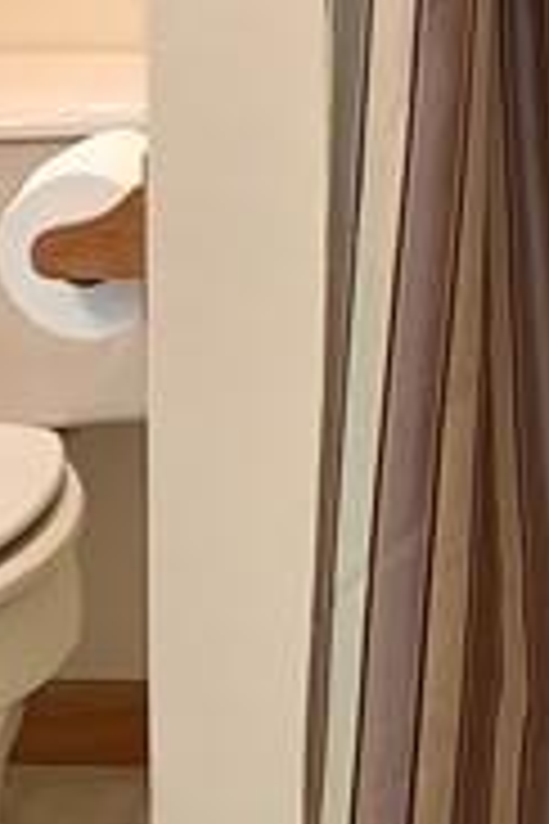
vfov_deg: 13.1
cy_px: -293
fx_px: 3454
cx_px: 958
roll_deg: +0.1
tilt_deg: -6.6
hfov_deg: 8.7
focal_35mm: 151
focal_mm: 4.25
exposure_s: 1/14
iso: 40
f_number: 1.8
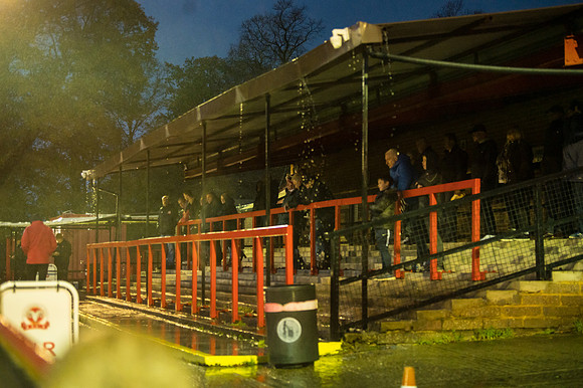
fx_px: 1133
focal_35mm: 70
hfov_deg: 28.9
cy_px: 194
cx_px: 292
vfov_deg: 19.4
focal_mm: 70
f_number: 2.8
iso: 5000
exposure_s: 1/400
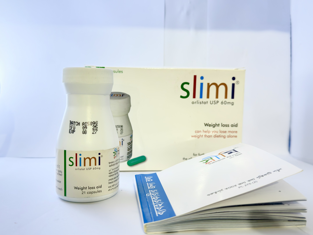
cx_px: 156
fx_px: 316
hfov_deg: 52.6
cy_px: 118
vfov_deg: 40.7
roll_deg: -0.7
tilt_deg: -1.7
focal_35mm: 35
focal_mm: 6.76
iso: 200
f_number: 1.78
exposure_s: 1/33
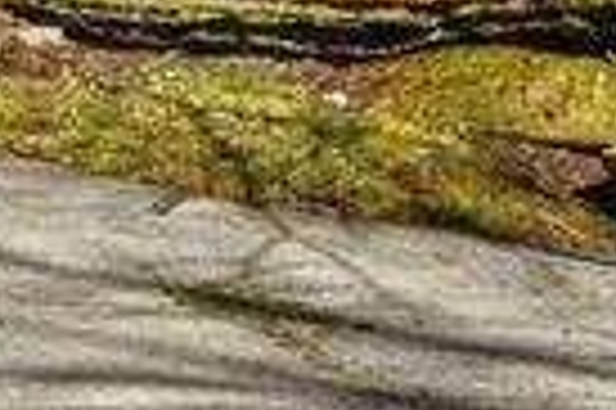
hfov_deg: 9.8
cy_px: -342
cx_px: 261
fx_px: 3589
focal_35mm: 210
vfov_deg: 6.4
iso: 250
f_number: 8
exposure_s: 1/8000
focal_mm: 28
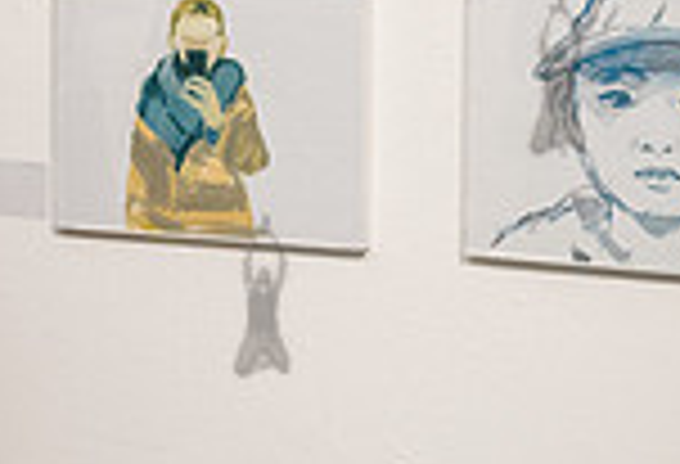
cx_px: -354
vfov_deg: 10.1
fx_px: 2625
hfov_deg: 13.8
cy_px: 72
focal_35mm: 138
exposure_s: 1/400
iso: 5000
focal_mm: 35
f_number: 4
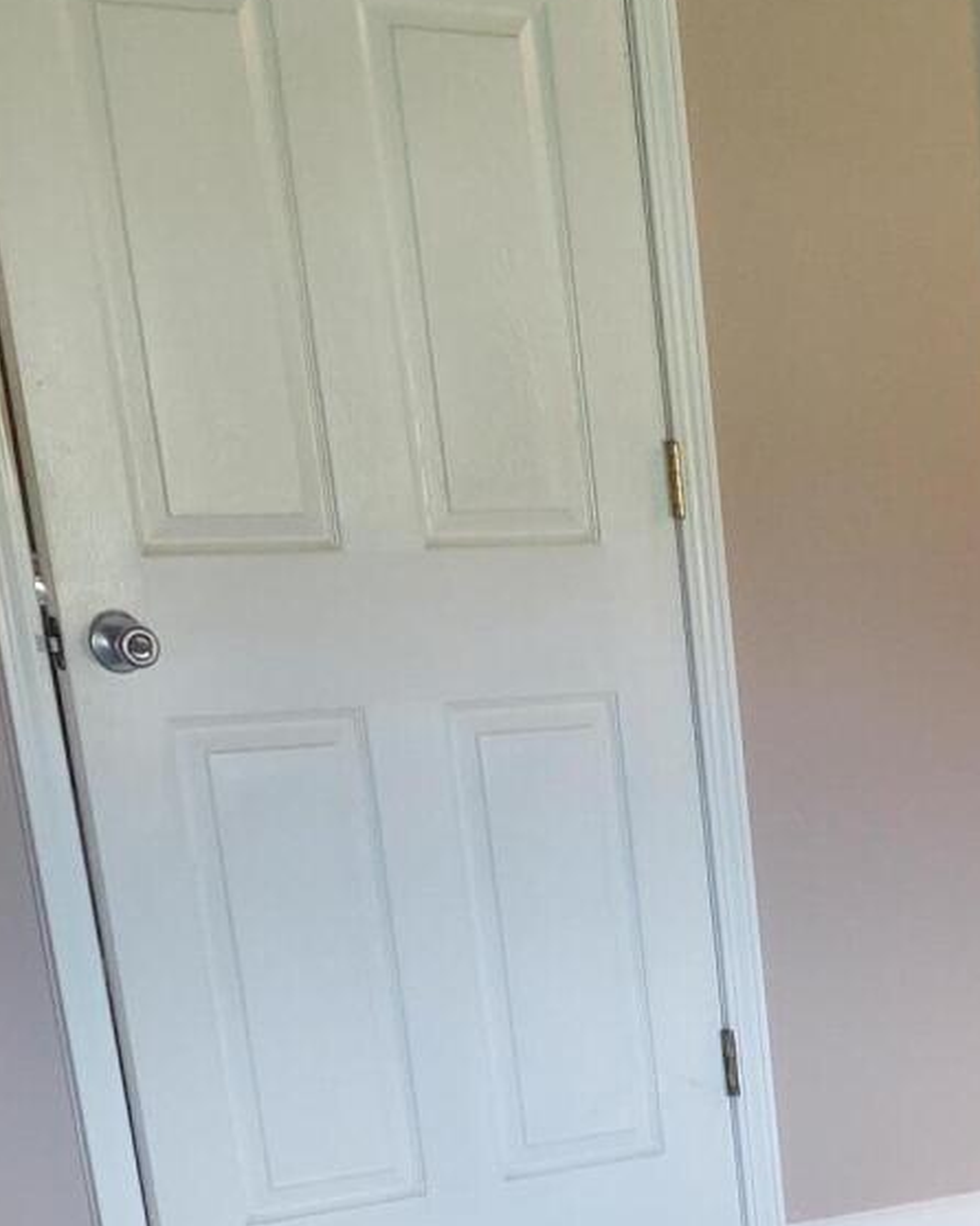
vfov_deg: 20.6
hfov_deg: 16.6
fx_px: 3047
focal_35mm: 84
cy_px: 1637
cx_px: 1490
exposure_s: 1/60
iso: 160
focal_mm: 5.23
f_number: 1.8
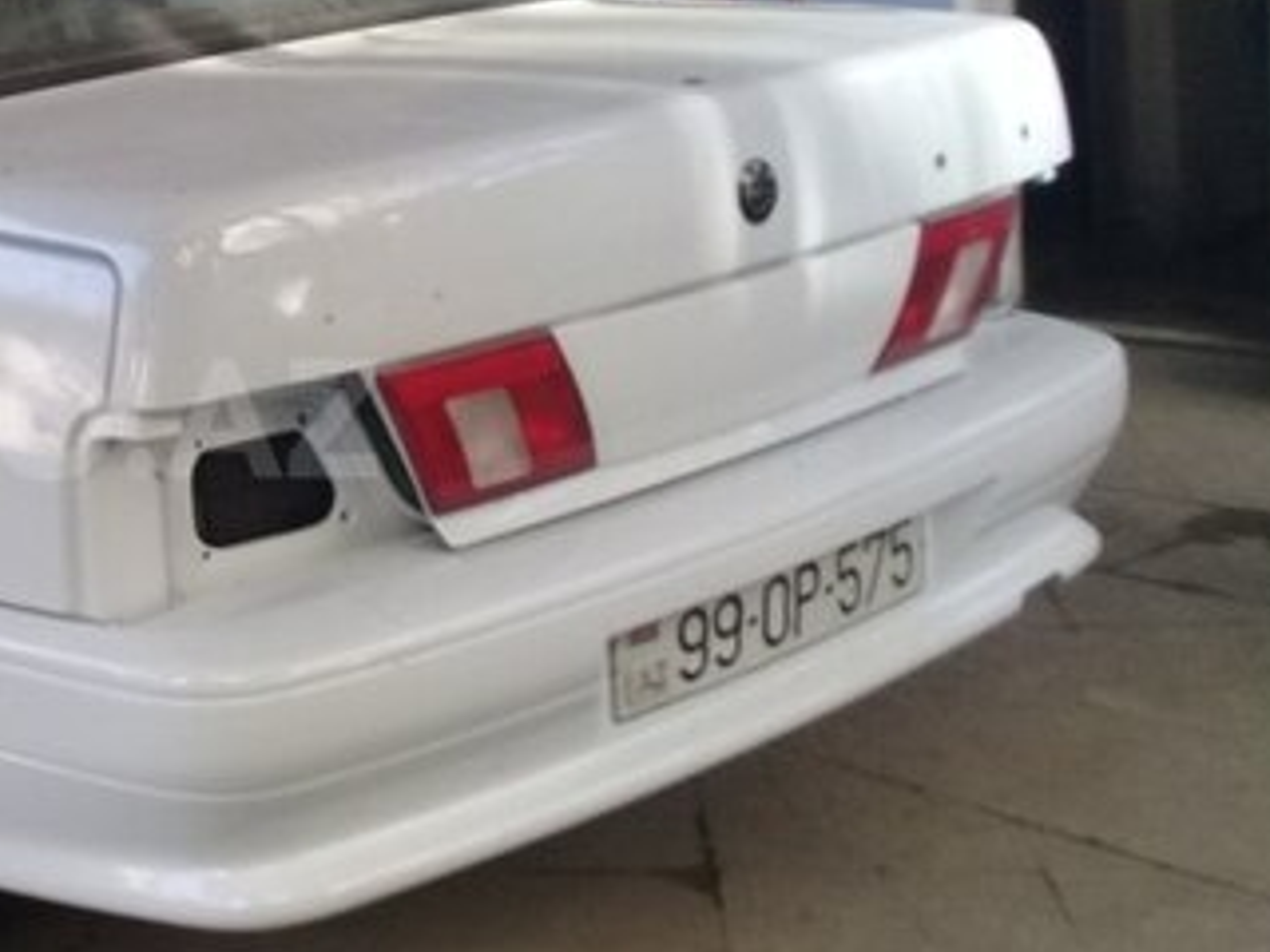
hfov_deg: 28.3
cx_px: -28
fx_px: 2348
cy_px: 418
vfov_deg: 22.9
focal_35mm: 64
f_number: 2.2
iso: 64
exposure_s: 1/100
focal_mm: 3.3
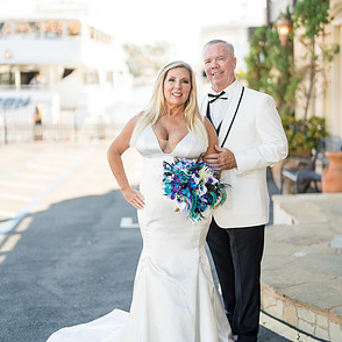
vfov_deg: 26.5
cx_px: 169
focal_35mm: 65
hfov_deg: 26.5
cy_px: 172
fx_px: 727
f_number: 1.2
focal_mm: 50
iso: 125
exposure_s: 1/2000
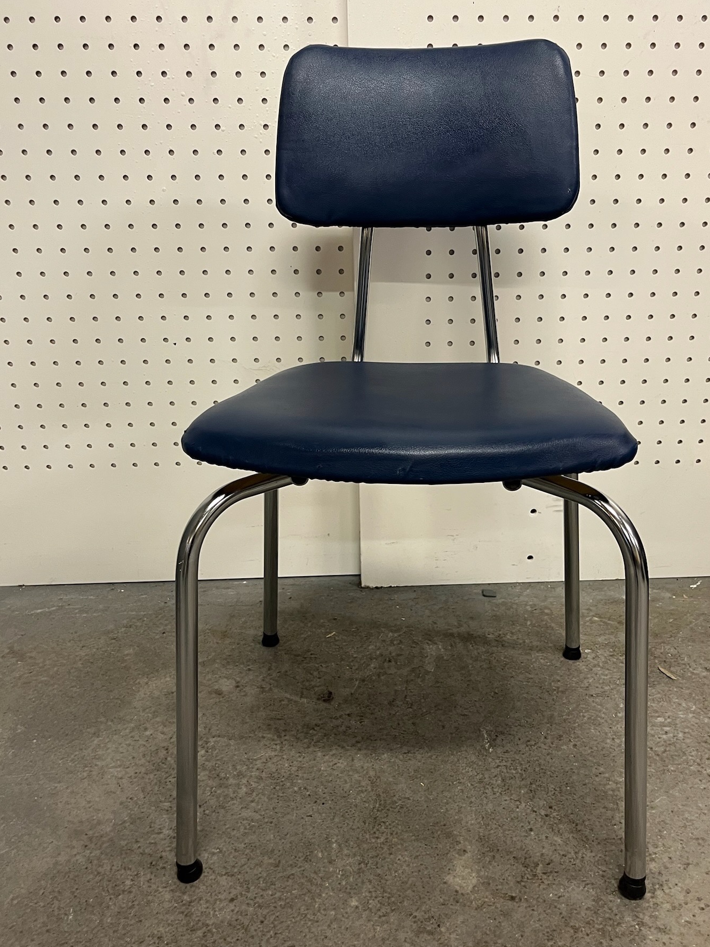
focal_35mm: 30
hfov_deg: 46.7
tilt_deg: -20.0
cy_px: 433
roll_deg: -0.8
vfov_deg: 59.9
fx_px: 821
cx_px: 399
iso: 125
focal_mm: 5.1
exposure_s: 1/50
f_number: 1.6
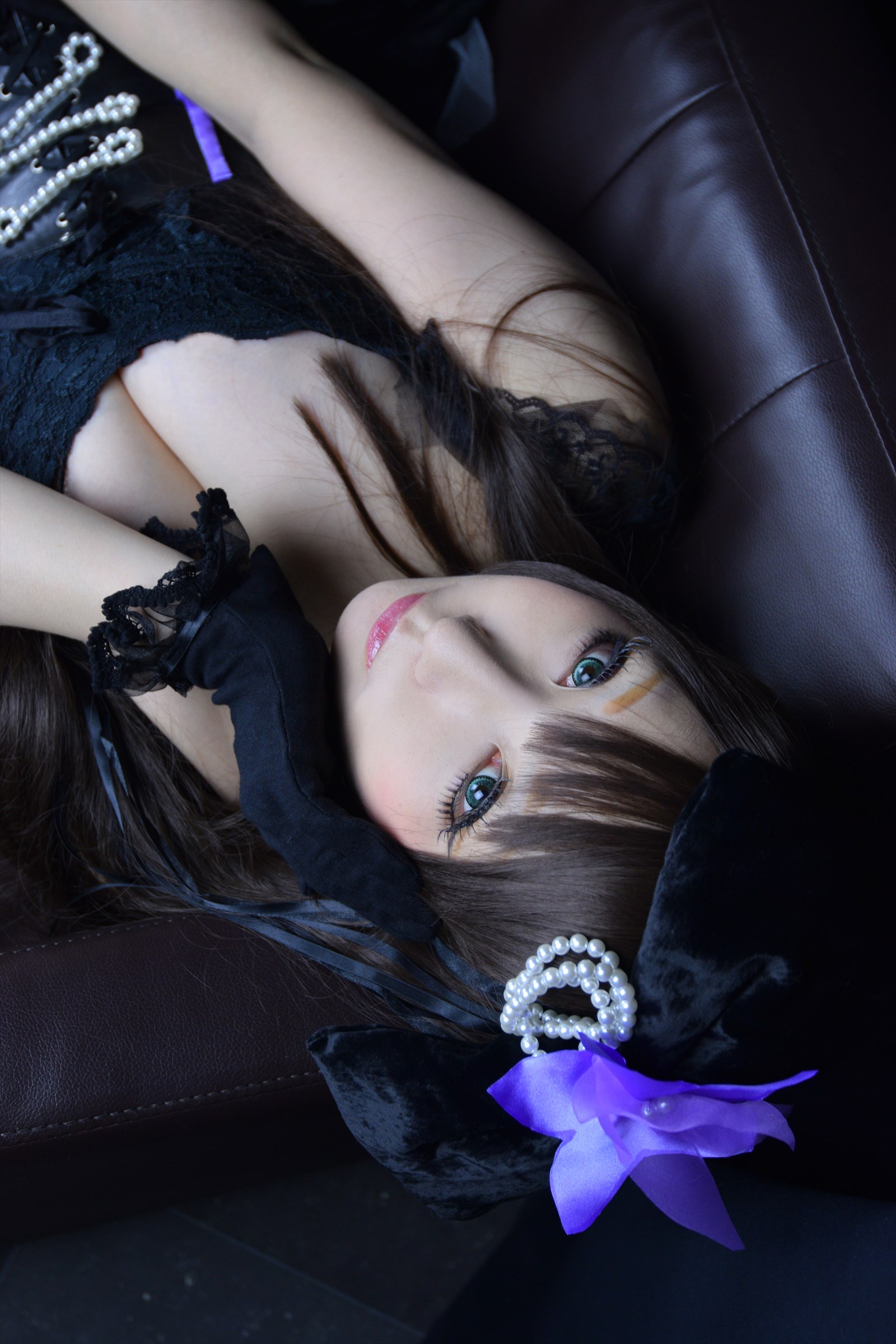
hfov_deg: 31.9
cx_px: 448
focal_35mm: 42
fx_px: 1568
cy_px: 672
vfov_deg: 46.4
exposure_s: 1/50
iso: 400
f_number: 4
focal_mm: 28
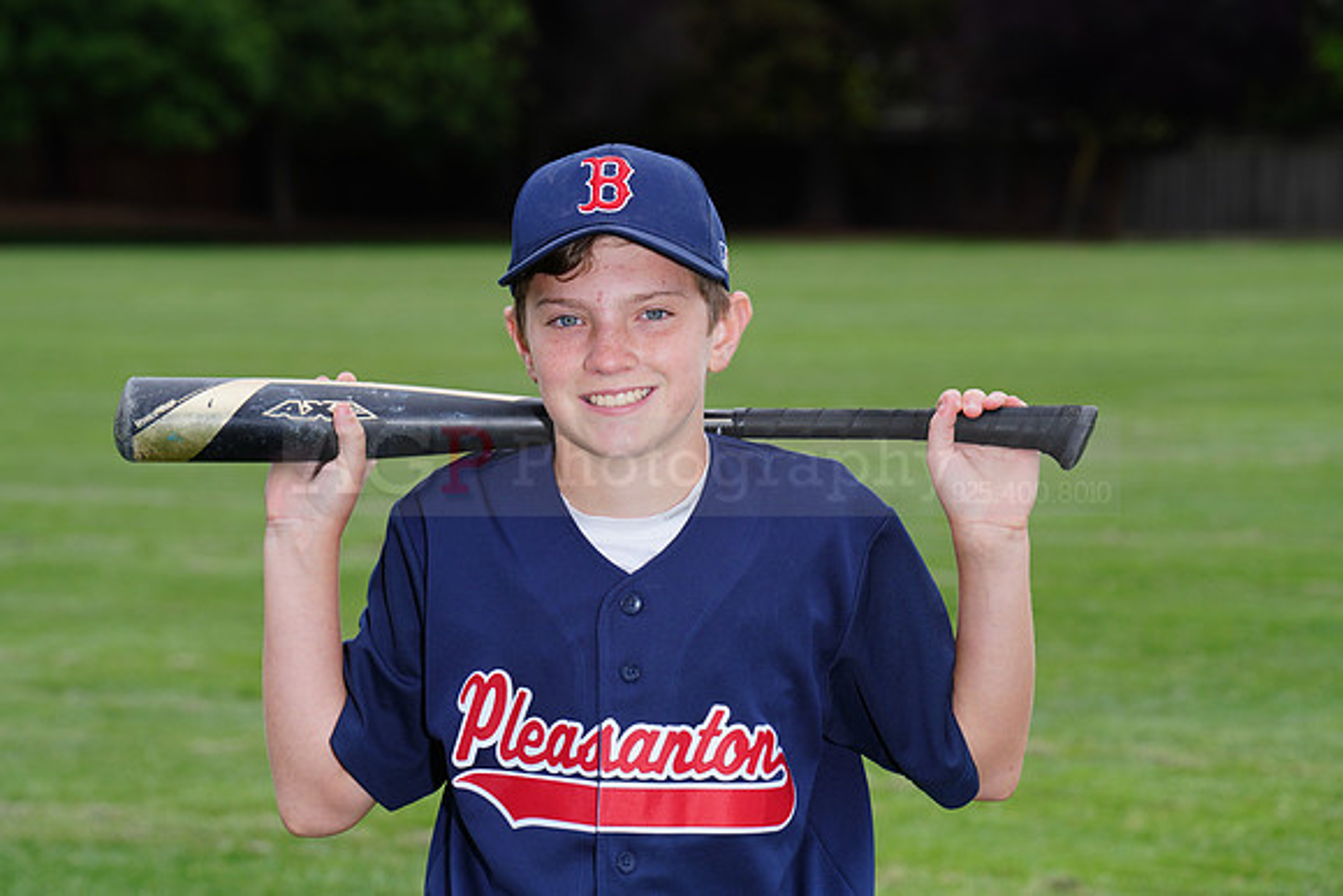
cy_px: 448
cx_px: 672
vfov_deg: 8.9
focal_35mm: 154
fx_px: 5746
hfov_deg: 13.3
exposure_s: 1/250
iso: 200
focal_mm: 154
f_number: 9
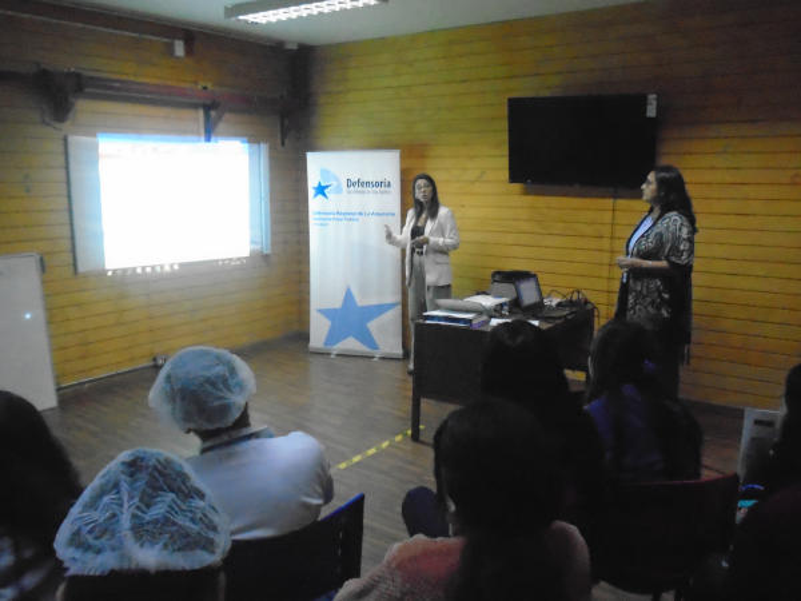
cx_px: 400
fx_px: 717
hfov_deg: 58.4
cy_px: 300
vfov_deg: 45.4
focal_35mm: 31
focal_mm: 5.5
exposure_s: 1/40
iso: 1600
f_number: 3.5
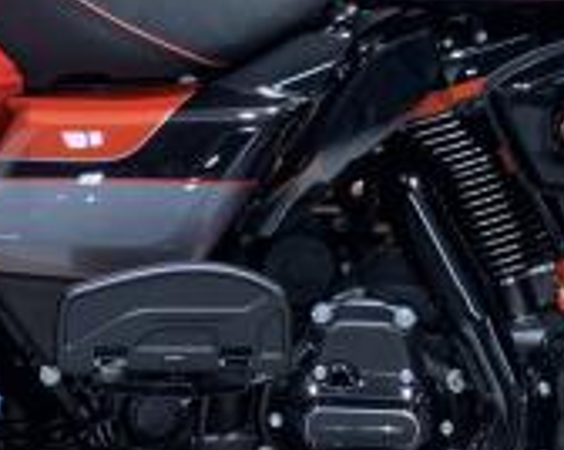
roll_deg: +1.5
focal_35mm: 121
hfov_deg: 15.9
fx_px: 2017
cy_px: -104
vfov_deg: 12.4
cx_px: 272
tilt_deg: -11.3
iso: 100
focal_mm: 4.25
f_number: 1.8
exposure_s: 1/60
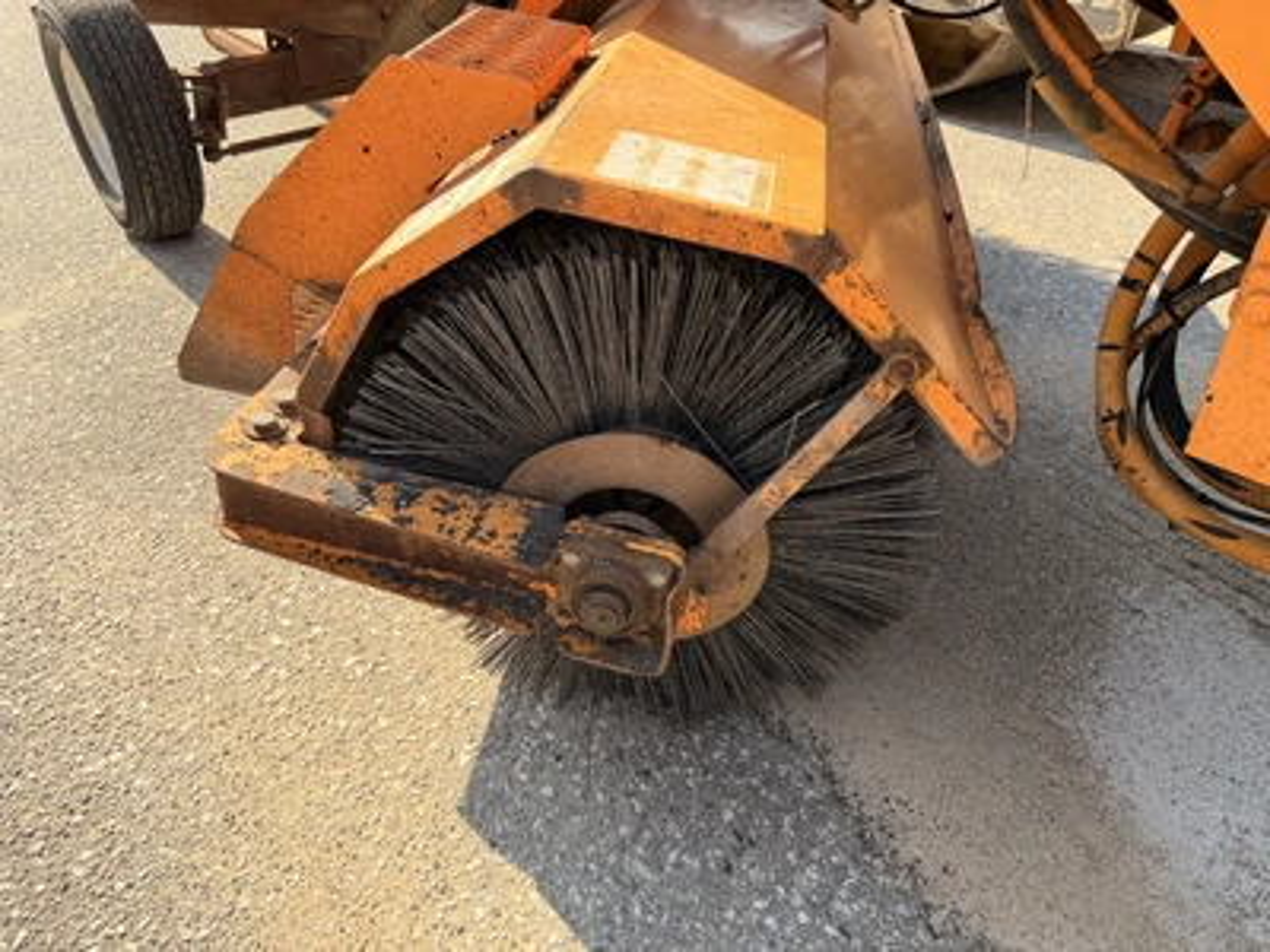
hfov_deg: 71.6
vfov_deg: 56.8
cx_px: 635
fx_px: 881
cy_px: 476
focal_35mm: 24
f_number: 1.78
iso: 80
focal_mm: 6.76
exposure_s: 1/1060
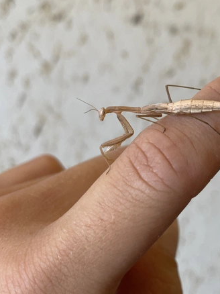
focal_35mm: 38
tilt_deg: -7.5
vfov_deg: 48.6
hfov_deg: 37.5
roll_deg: -5.4
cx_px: 137
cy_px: 111
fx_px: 322
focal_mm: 4.2
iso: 100
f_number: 1.6
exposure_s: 1/100
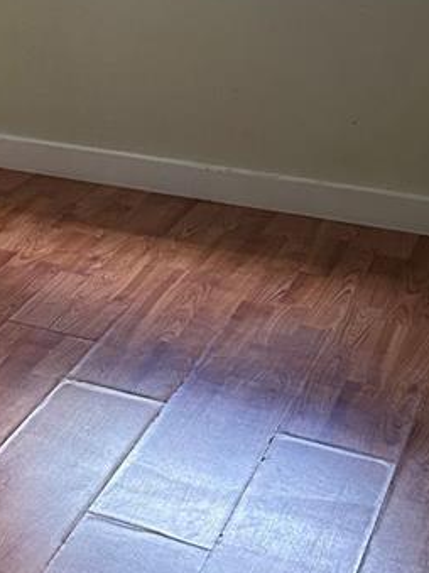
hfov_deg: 15.6
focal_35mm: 85
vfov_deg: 20.0
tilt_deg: -0.8
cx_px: -258
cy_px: -279
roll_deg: -0.1
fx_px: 1405
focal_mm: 6.86
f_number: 1.78
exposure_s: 1/120
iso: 200
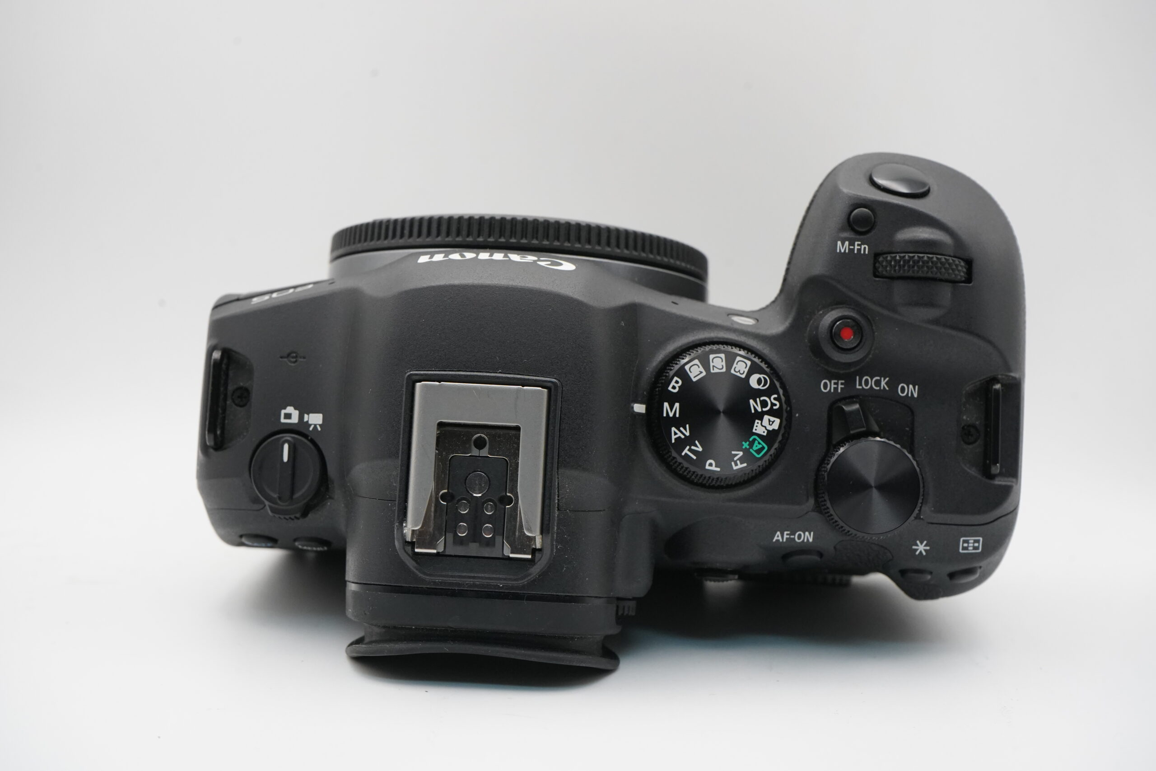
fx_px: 1734
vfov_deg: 25.1
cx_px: 578
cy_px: 386
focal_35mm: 54
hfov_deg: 36.9
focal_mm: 54
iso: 3200
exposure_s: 1/125
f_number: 11
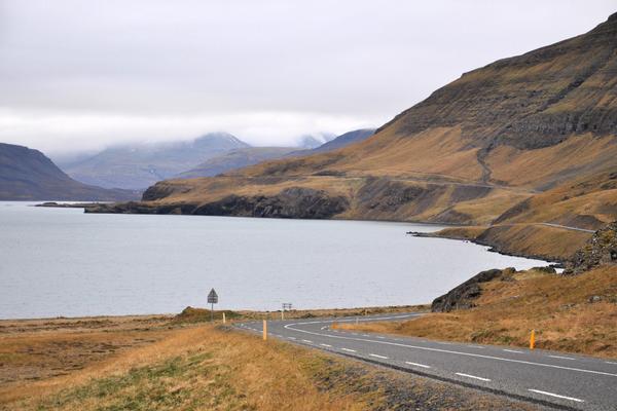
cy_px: 206
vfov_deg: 14.7
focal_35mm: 93
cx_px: 308
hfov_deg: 21.9
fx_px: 1594
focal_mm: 62
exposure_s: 1/160
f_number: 6.3
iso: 200
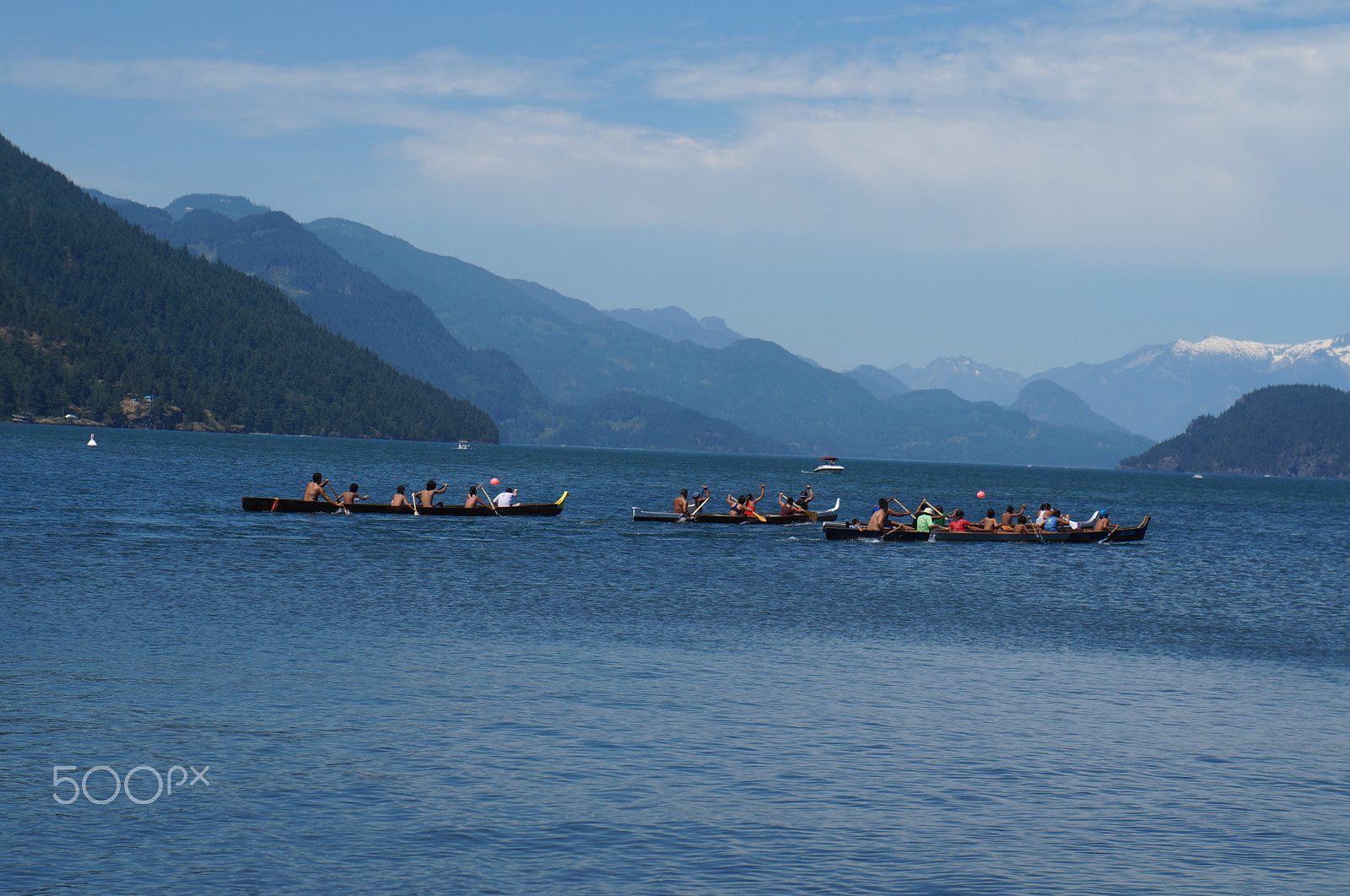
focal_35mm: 82
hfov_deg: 24.7
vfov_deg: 16.5
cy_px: 448
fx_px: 3089
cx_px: 675
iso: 200
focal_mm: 55
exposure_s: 1/1000
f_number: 8
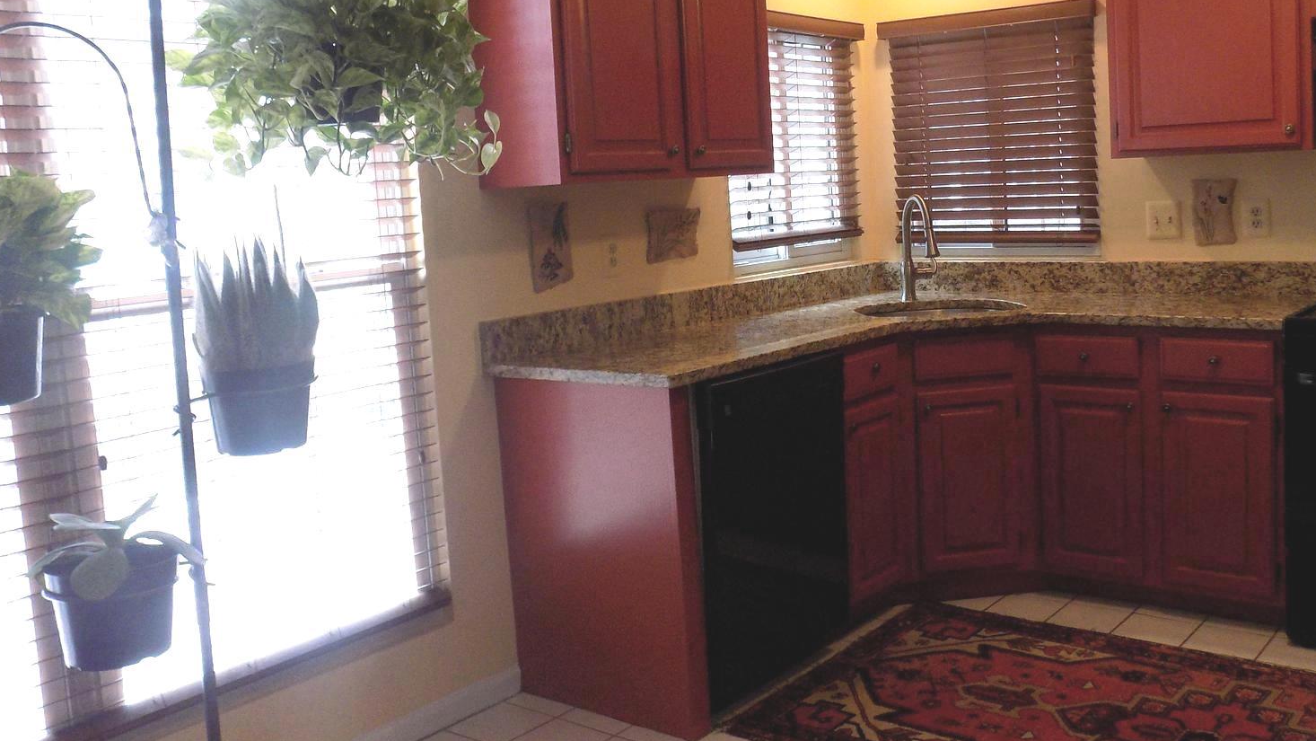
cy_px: 283
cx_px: 739
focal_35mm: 35
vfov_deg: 33.6
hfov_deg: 56.5
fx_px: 1221
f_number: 3.1
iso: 140
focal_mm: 4
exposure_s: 1/30
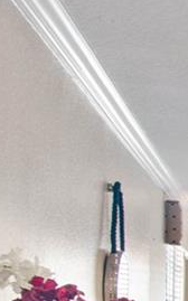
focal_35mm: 97
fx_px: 796
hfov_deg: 8.7
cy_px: 352
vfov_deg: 20.2
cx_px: 688
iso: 1000
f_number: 6.3
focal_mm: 16
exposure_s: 1/25
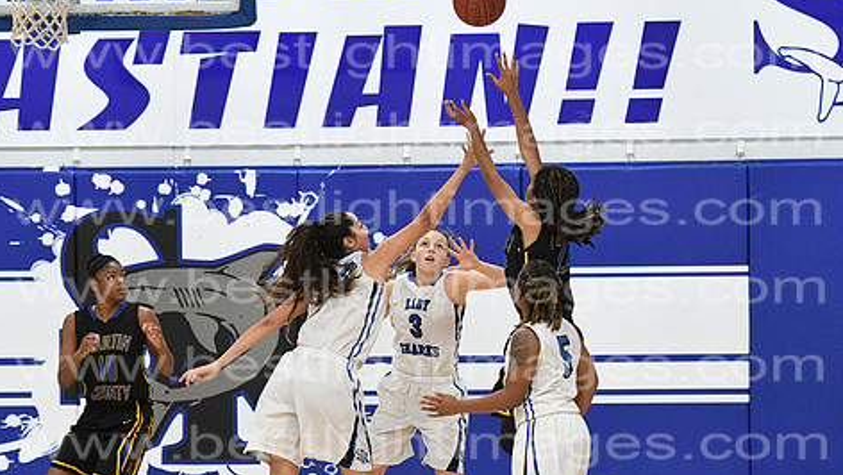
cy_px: 329
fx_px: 5613
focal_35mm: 251
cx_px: 423
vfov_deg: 4.8
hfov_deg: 8.6
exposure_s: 1/640
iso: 5000
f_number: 4
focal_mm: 130
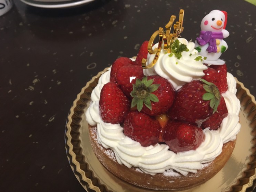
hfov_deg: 58.3
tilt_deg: -50.2
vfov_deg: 45.4
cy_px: 102
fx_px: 229
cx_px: 135
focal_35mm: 31
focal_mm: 4.15
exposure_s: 1/15
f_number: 2.2
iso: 50
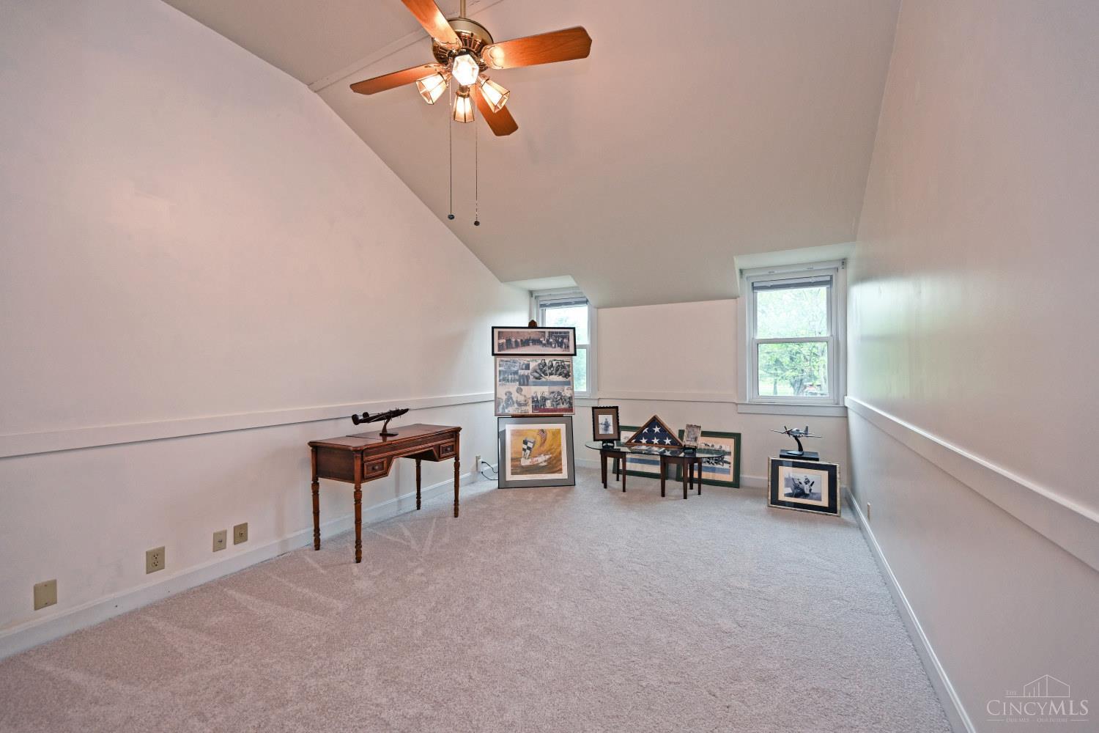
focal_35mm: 14
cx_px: 550
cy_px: 366
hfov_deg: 104.3
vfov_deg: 81.2
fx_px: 427
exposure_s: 1/60
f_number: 4
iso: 280
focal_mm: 14
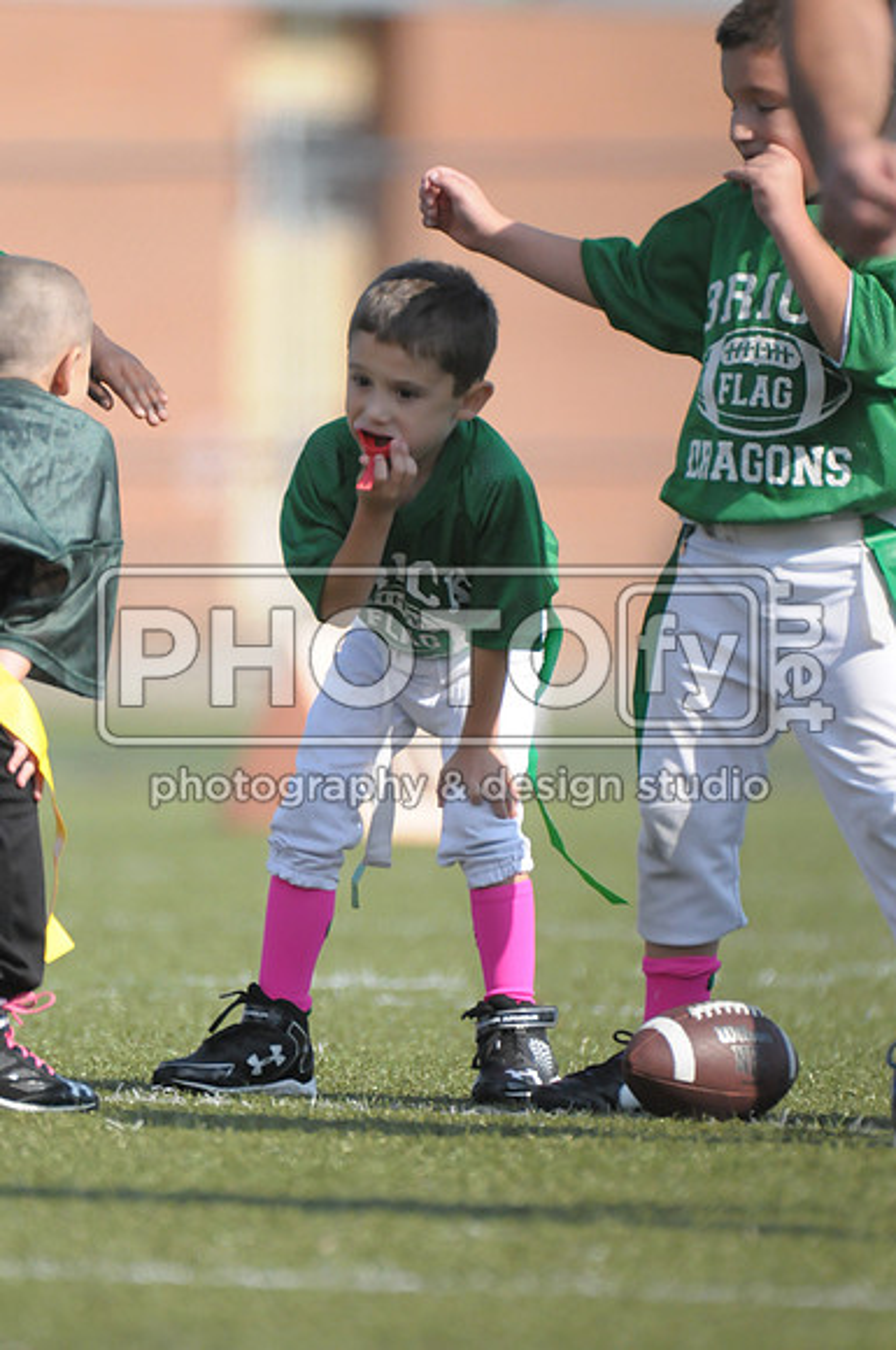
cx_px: 448
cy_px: 675
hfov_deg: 2.3
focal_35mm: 600
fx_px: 22465
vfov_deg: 3.4
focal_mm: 400
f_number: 4
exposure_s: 1/8000
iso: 1600
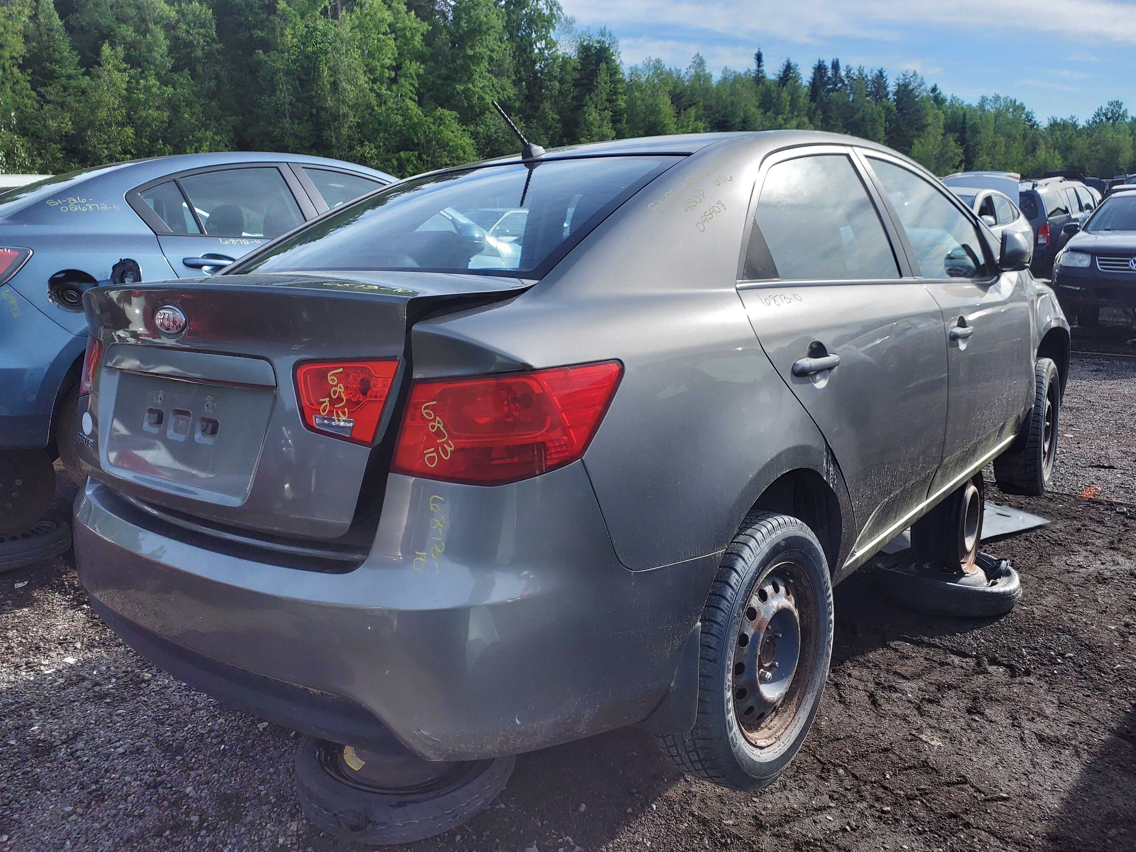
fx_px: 853
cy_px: 426
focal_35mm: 26
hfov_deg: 67.3
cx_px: 568
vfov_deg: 53.1
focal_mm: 3.58
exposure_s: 1/480
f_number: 1.9
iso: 40
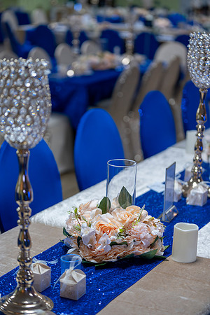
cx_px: 105
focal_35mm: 77
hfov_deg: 17.7
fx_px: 674
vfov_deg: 26.3
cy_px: 158
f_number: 2.8
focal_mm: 77
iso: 500
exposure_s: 1/160
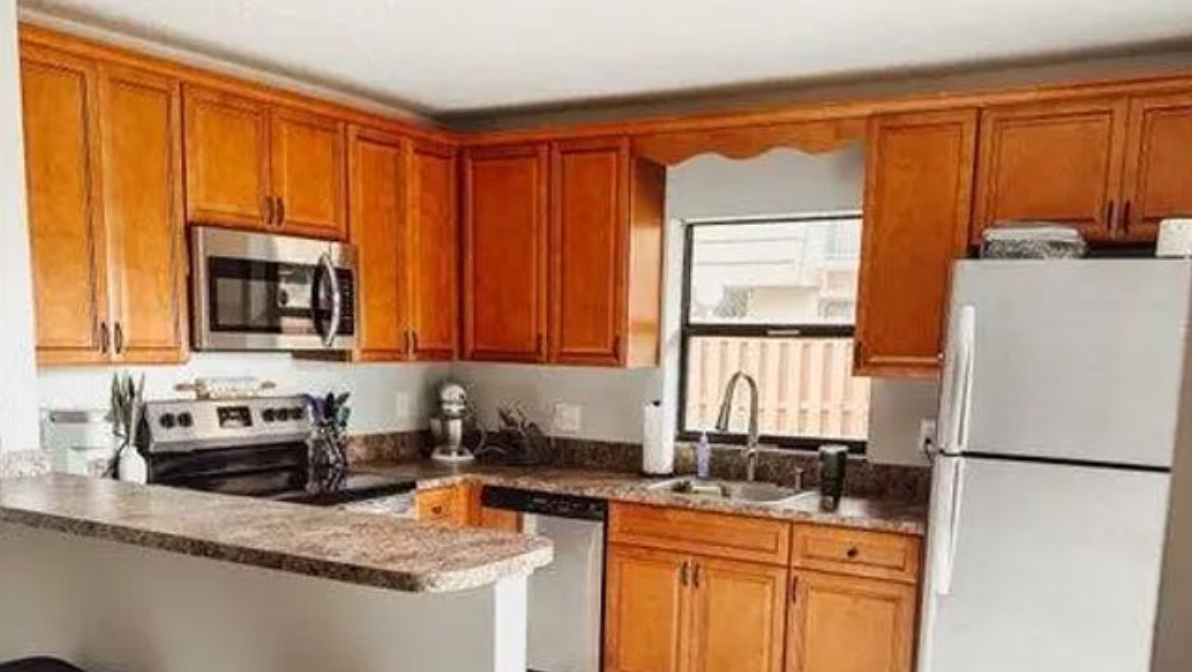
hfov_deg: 56.6
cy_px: 518
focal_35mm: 35
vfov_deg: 33.0
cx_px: 595
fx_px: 1107
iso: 100
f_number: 1.8
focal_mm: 6.86
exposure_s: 1/120
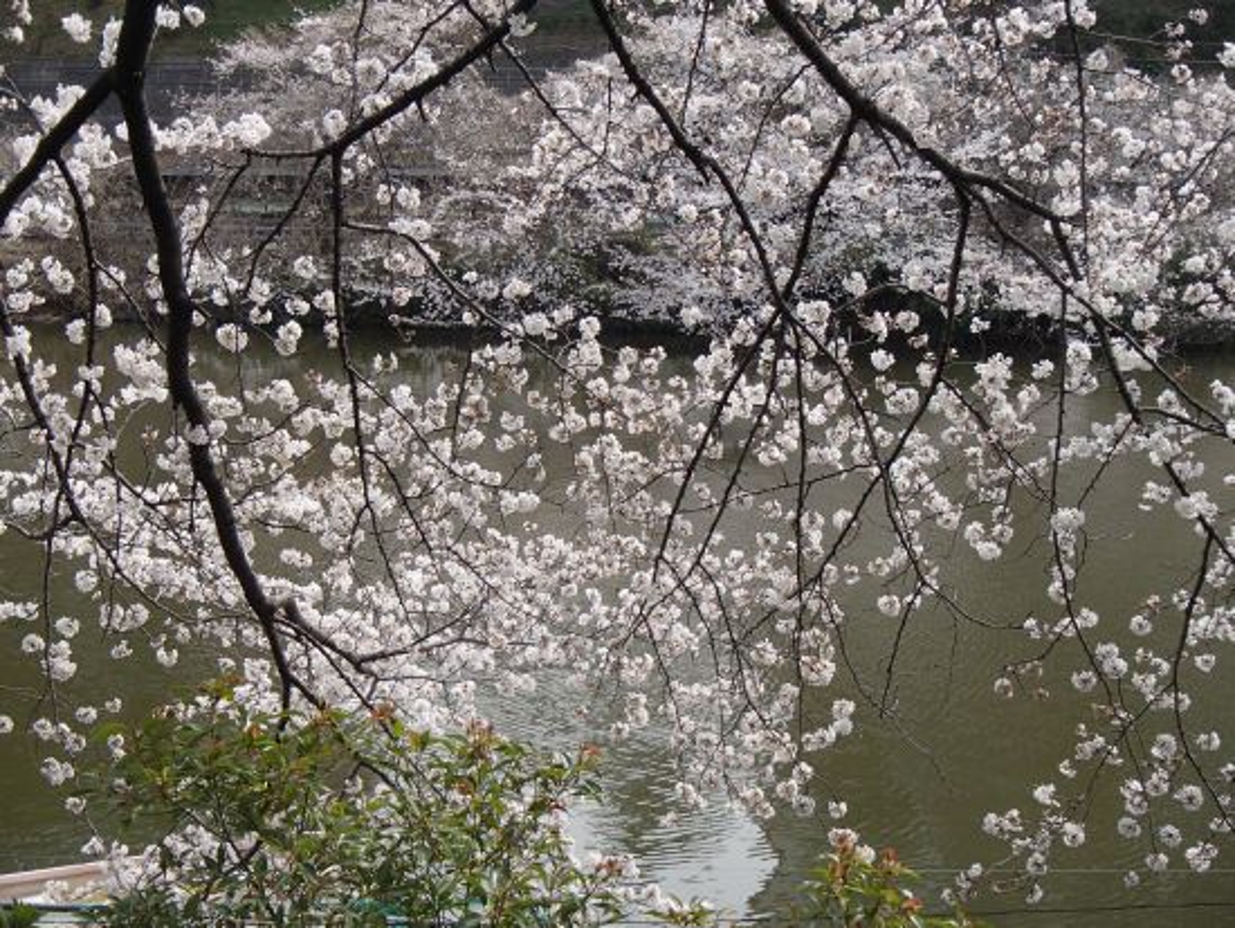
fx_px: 1999
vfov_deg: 26.1
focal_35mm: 56
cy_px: 464
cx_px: 618
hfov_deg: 34.3
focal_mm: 10
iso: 100
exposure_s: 1/320
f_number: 5.1
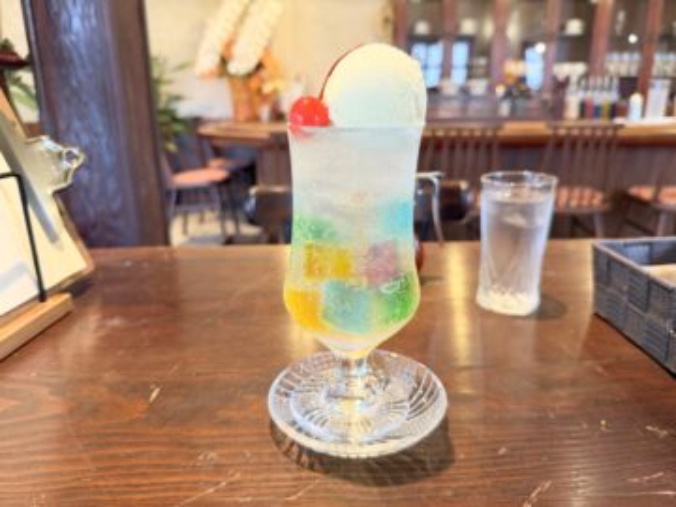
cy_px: 254
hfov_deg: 71.6
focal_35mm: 24
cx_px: 338
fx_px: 469
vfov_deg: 56.8
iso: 320
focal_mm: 6.76
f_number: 1.78
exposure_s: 1/60
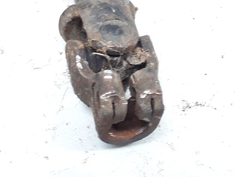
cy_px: 88
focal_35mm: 27
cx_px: 118
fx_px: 183
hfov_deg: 65.3
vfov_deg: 51.4
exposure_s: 1/33
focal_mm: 3.6
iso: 200
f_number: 1.9
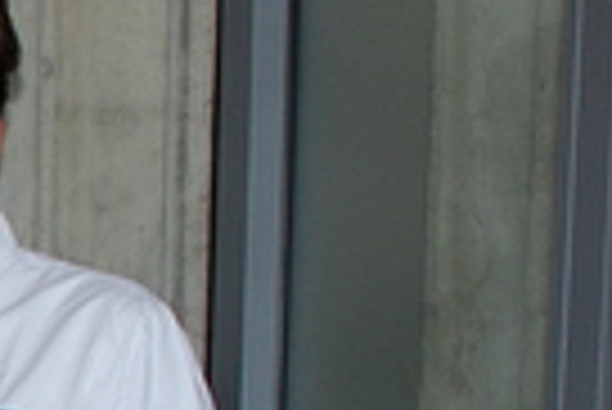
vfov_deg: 8.9
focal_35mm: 143
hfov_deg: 12.1
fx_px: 2434
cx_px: -760
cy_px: 906
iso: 320
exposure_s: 1/60
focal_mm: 18
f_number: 5.6
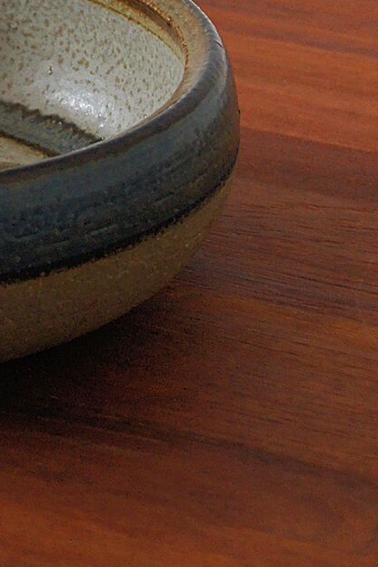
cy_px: -63
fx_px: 3006
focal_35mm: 191
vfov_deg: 10.6
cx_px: -184
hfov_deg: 7.1
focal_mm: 40
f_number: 5.6
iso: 400
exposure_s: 1/250
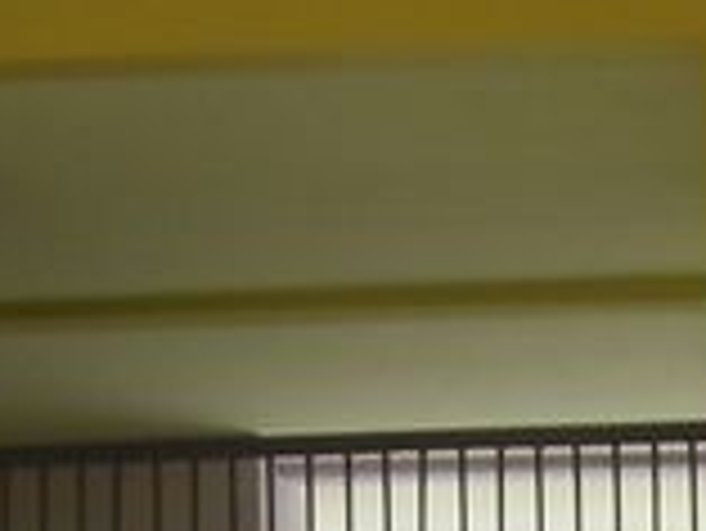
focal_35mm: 248
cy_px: 1458
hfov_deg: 7.9
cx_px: 989
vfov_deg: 5.7
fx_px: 5062
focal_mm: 6.2
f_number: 2.7
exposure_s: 1/400
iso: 64
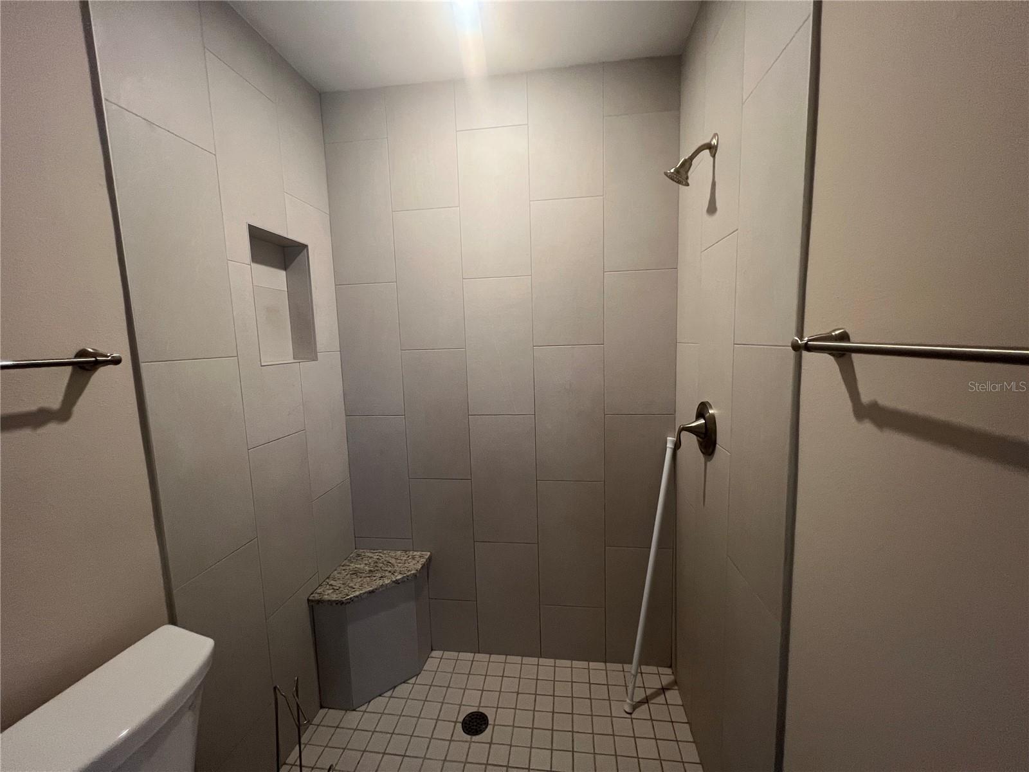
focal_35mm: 13
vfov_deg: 89.9
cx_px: 514
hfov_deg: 106.2
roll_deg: +1.7
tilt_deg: -7.3
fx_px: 386
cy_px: 386
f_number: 1.8
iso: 250
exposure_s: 1/60
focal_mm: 1.57
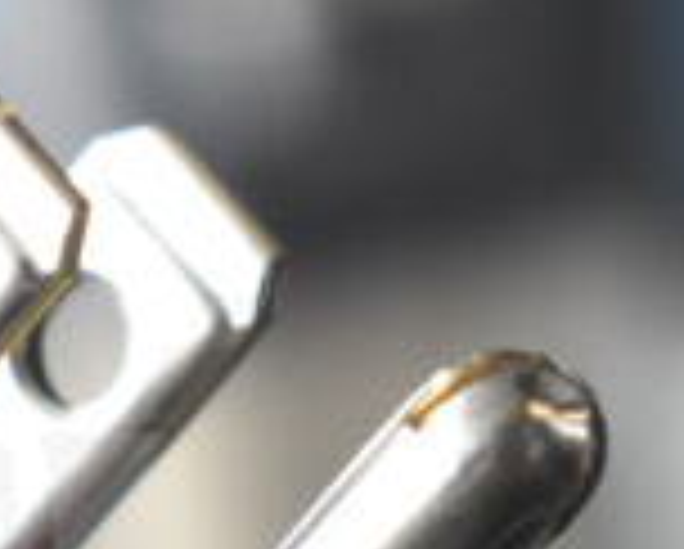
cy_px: 790
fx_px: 6302
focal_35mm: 311
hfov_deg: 6.2
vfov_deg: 5.0
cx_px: -243
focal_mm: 55
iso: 1600
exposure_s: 1/250
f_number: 8
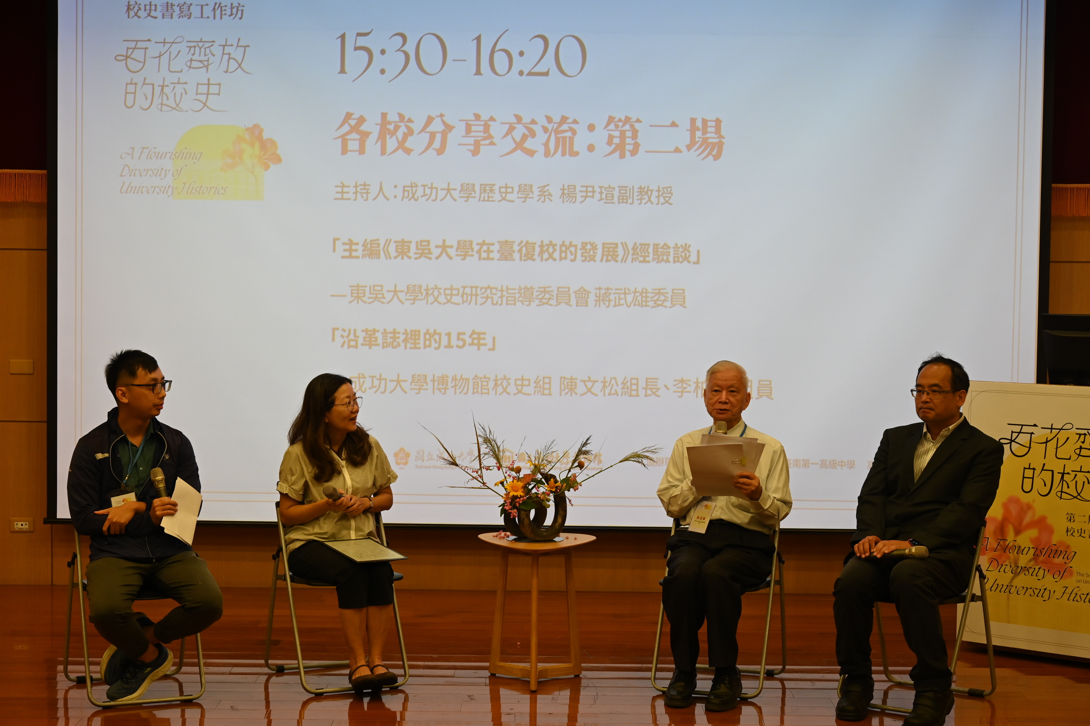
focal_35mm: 59
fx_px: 1786
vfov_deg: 23.0
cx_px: 545
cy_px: 363
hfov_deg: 33.9
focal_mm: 59
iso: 1800
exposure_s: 1/100
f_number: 7.1
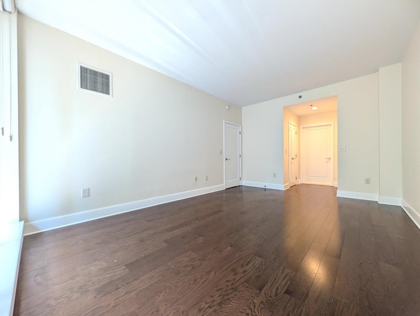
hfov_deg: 110.5
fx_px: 146
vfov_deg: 94.6
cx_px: 210
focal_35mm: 12
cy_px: 158
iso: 175
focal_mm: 2.02
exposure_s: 1/90
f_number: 1.7
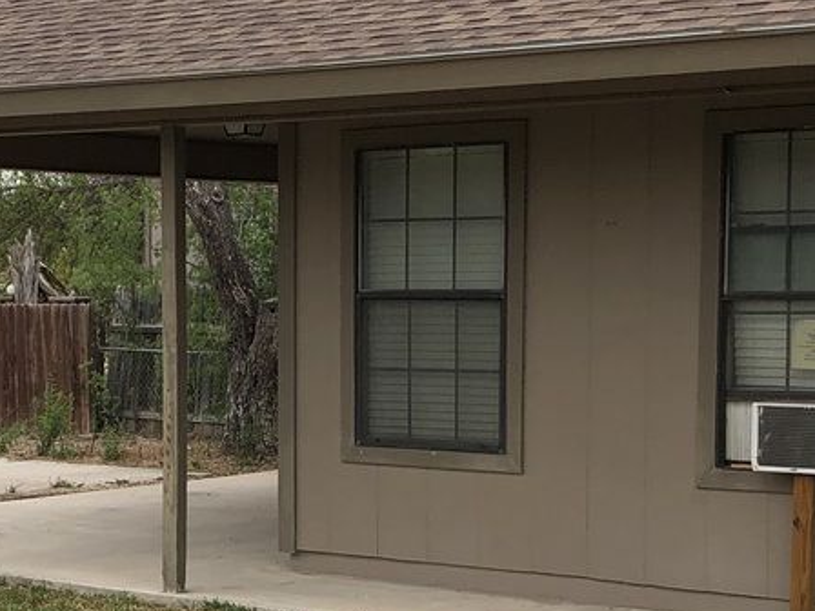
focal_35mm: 90
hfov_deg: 21.6
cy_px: 513
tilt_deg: -6.6
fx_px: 2119
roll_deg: -0.5
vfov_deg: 16.3
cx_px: 193
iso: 20
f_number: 1.8
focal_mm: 3.99
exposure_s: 1/917
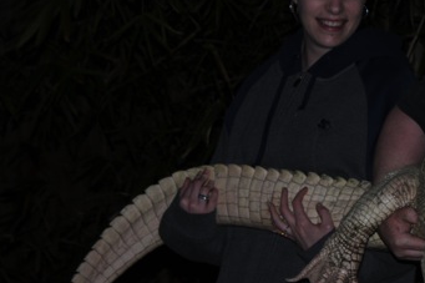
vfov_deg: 8.7
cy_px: 127
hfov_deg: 12.8
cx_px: 449
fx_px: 1866
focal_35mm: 158
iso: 100
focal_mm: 45
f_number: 5.6
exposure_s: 1/60
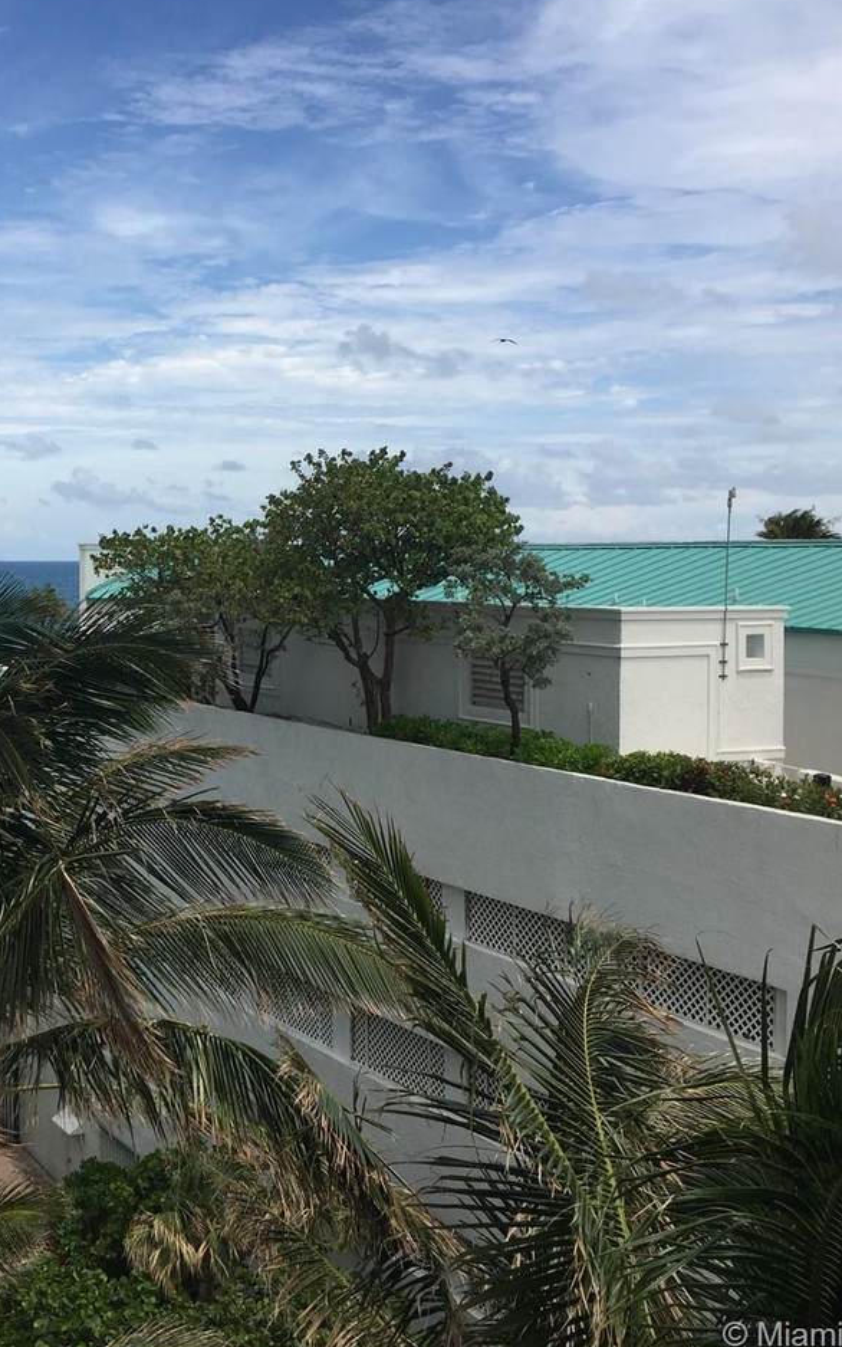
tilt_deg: -2.6
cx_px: 177
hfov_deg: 29.9
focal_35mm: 42
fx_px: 1541
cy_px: 668
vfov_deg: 47.2
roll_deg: -0.7
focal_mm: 4.15
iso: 32
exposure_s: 1/1980
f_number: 2.2
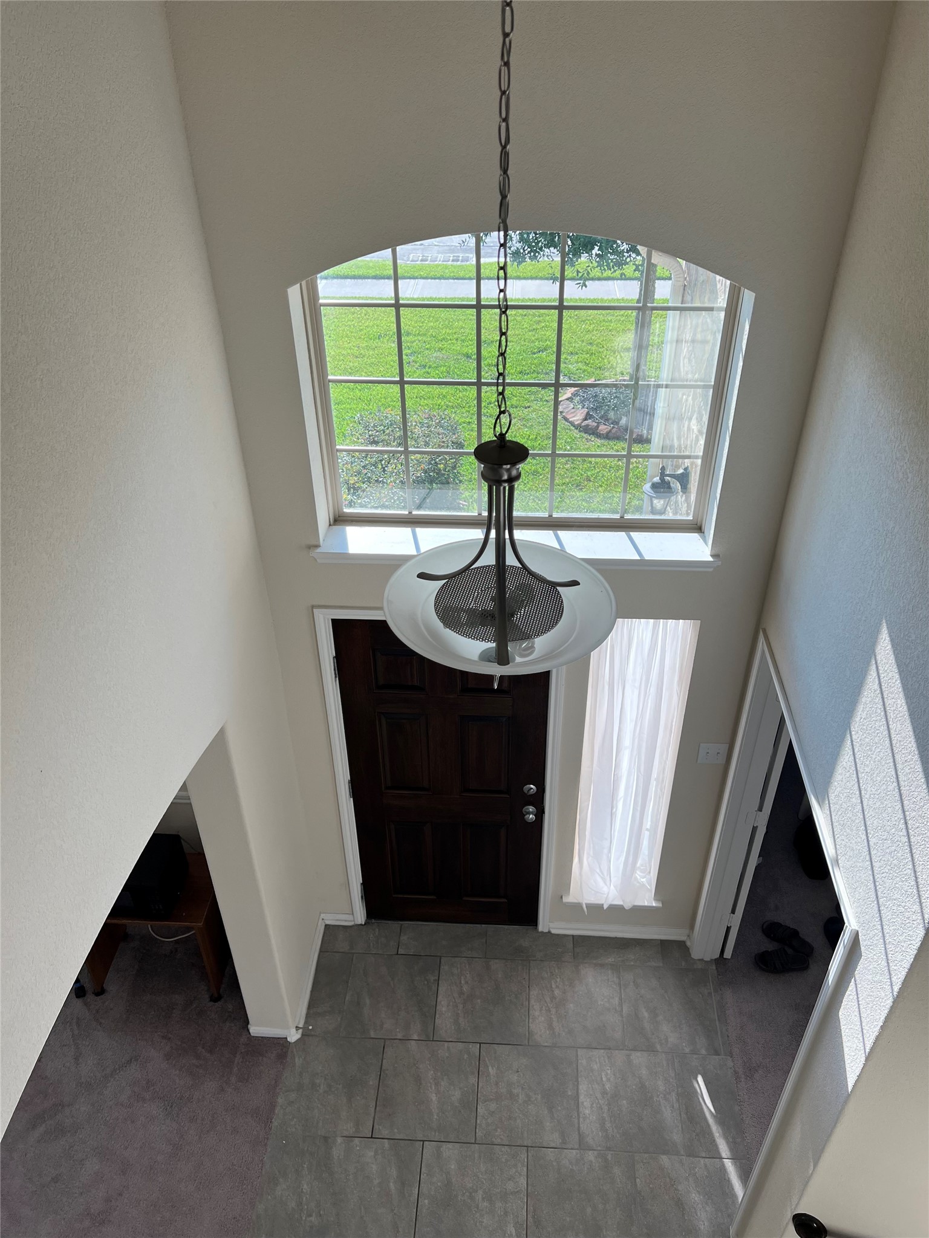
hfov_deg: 53.1
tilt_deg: -37.2
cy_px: 619
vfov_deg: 67.3
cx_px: 464
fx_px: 930
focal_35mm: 26
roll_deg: +0.9
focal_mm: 5.7
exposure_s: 1/567
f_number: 1.5
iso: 50
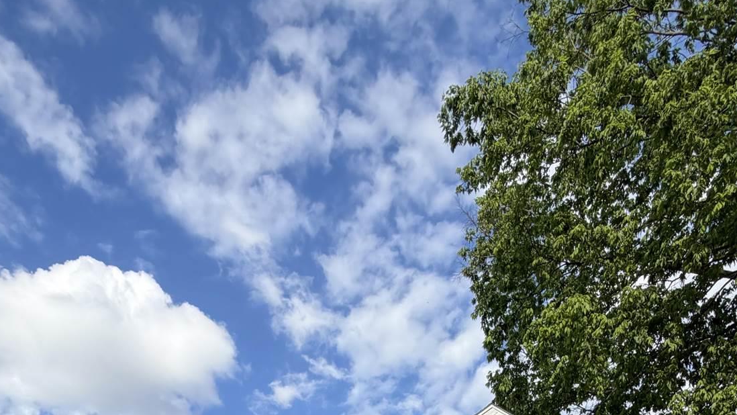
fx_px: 625
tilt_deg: +11.3
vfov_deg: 25.0
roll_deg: +0.0
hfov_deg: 61.0
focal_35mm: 32
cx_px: 348
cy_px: 663
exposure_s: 1/770
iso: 32
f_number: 2.2
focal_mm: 2.22
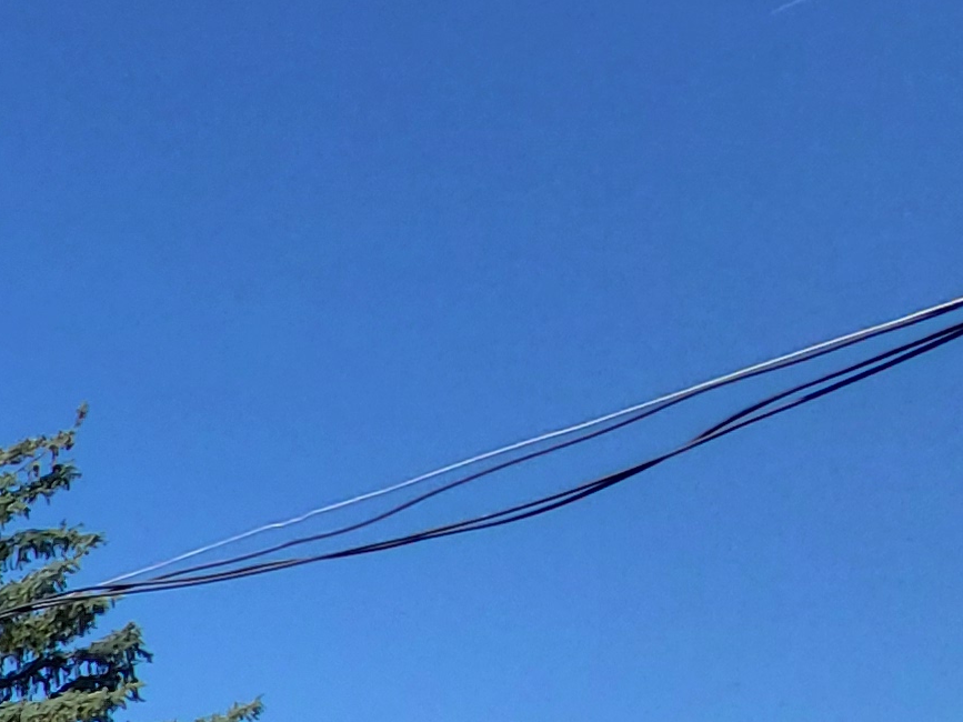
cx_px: -1178
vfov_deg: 21.0
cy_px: 1057
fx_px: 1669
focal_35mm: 60
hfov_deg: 16.8
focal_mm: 1.74
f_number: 2.2
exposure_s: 1/912
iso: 32
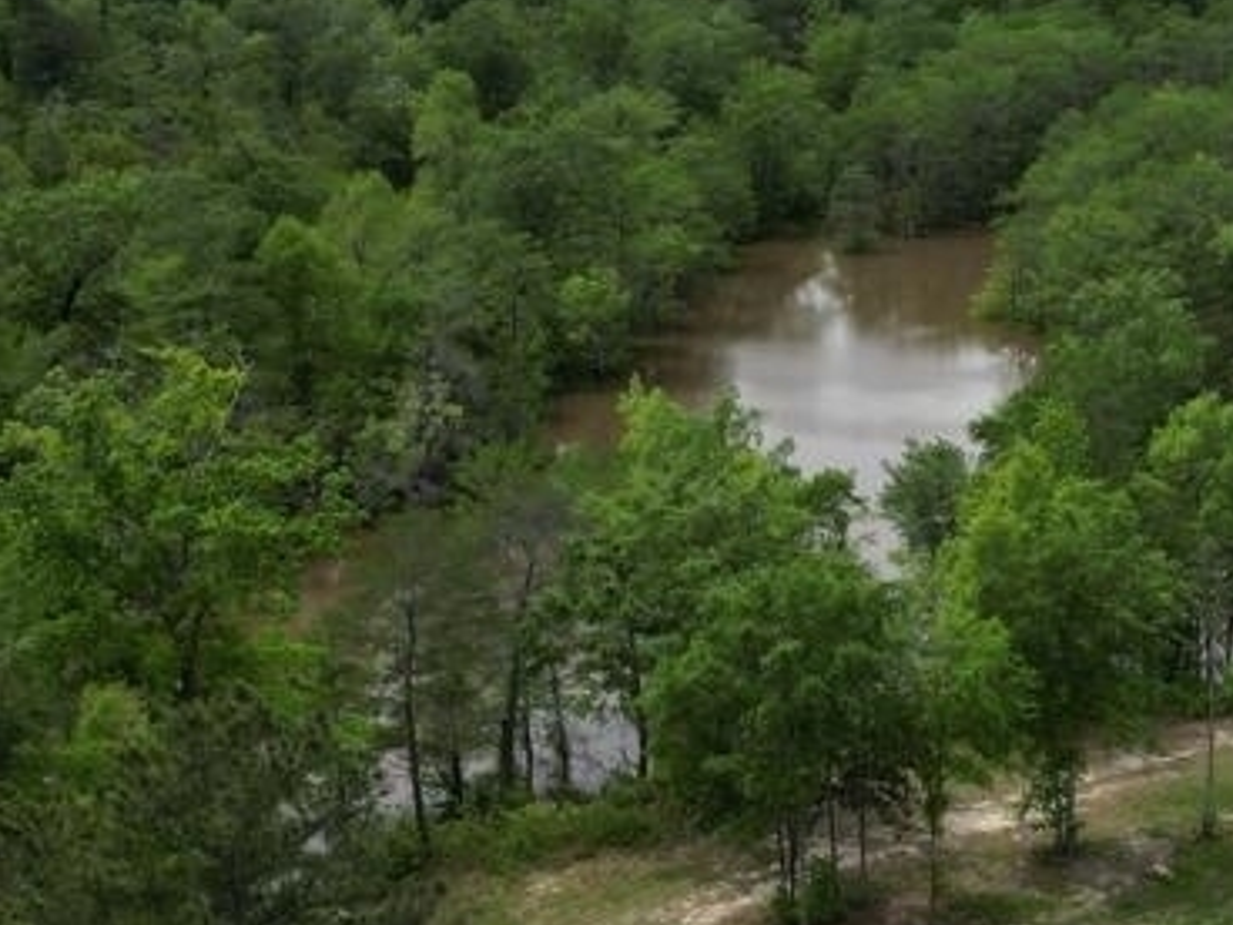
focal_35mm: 70
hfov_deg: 27.1
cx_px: 1035
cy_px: 543
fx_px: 2493
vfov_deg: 21.0
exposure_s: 1/2500
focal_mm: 6.72
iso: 100
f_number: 1.7
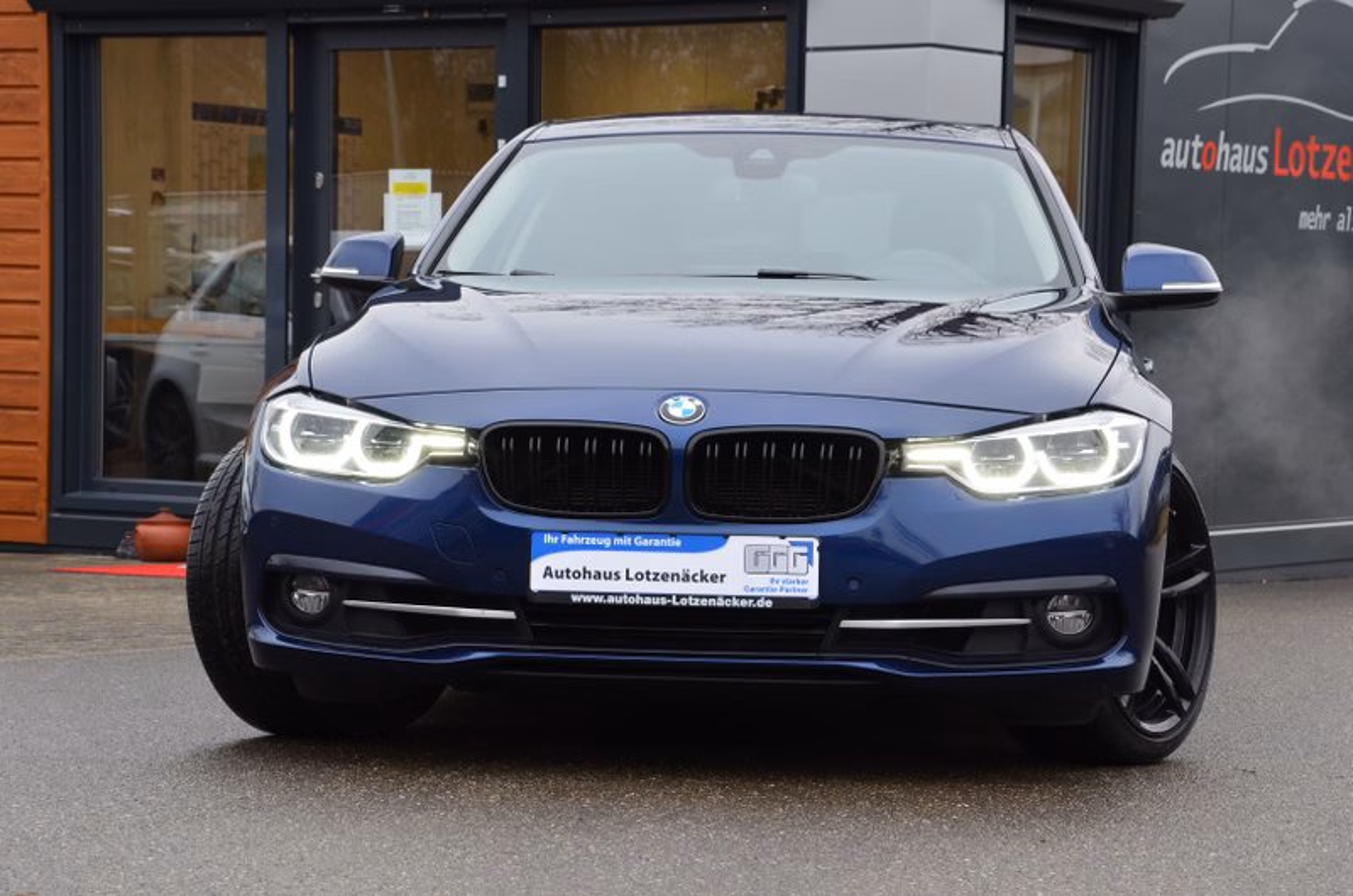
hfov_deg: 20.7
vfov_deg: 13.8
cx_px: 676
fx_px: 3713
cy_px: 448
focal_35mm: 99
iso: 400
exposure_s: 1/50
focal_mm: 66
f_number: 10
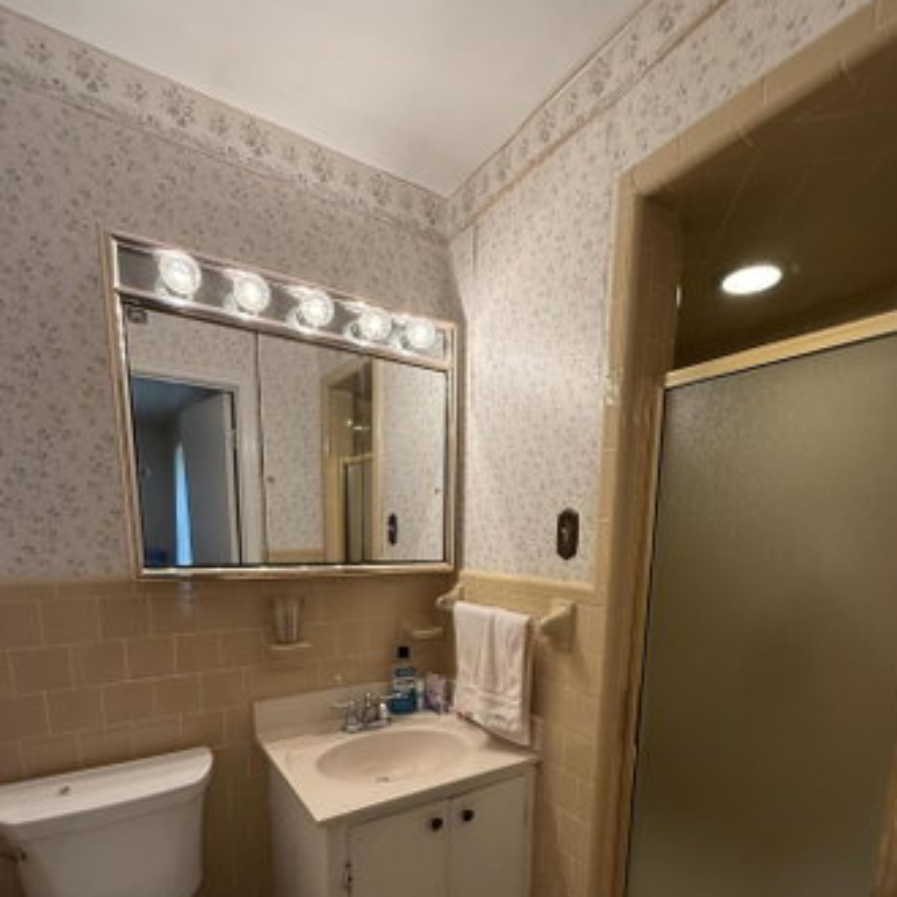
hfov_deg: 80.7
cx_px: 468
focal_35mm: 18
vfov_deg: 77.1
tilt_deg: -10.0
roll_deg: -0.1
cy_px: 625
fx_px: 528
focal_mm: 2.22
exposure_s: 1/120
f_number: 2.2
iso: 250
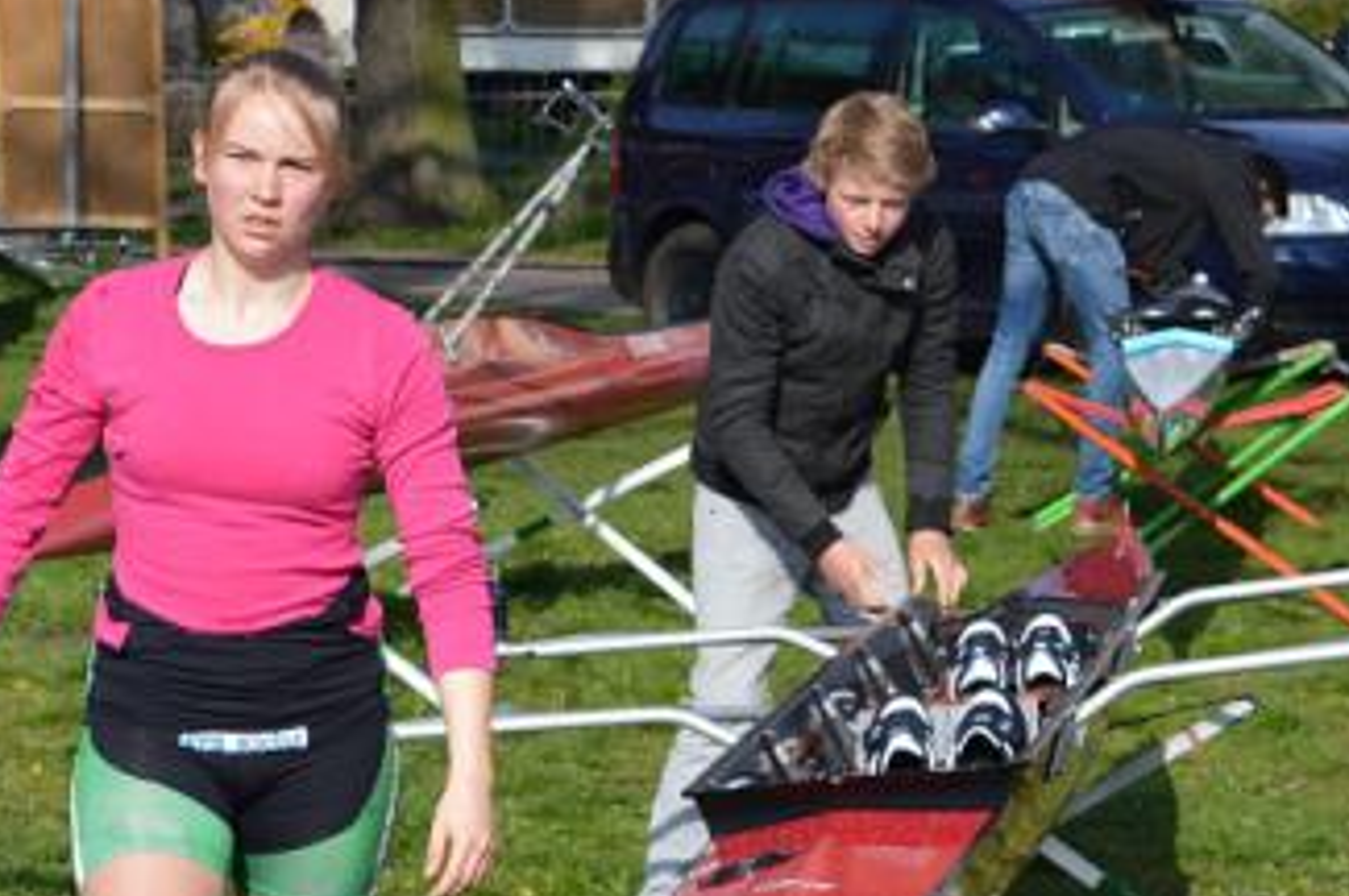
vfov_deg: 6.7
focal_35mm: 203
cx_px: 444
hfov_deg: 10.1
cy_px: 635
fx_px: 7608
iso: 100
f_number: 8
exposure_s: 1/250
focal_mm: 55
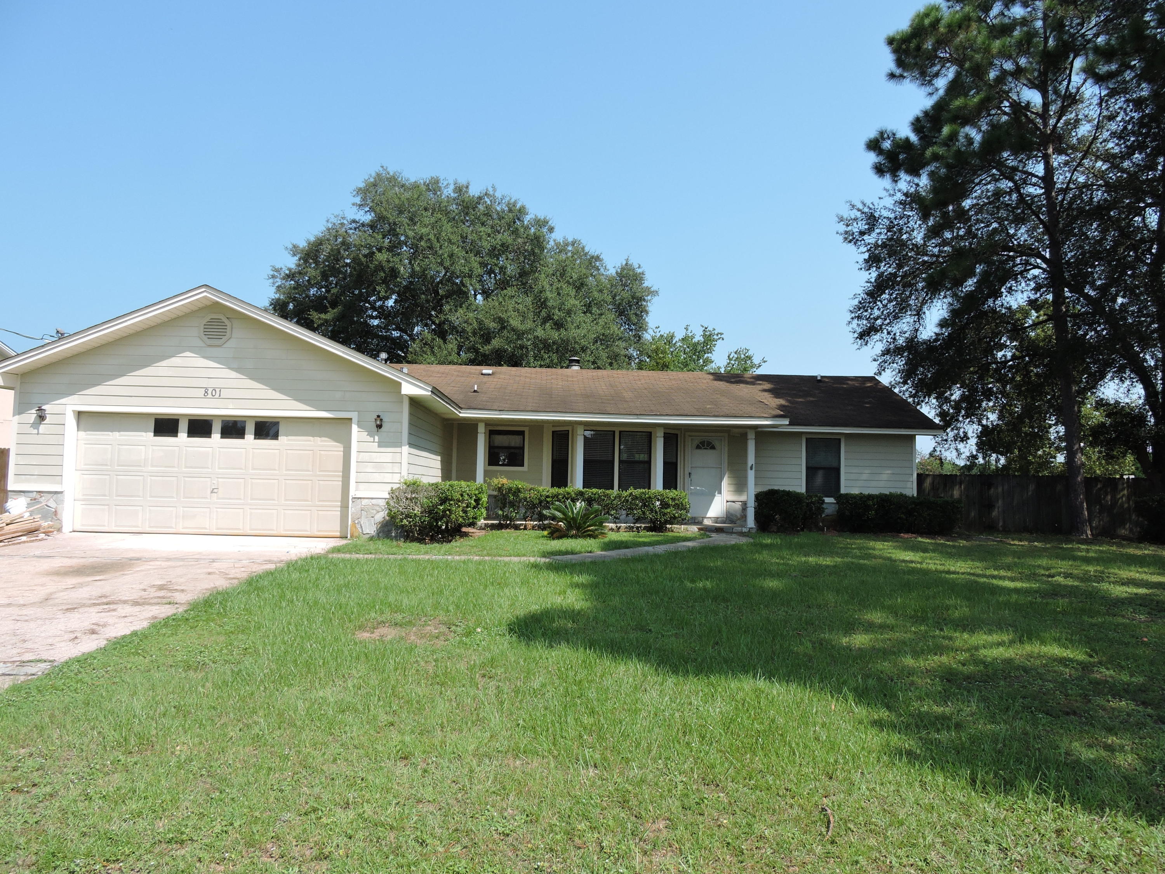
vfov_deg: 56.8
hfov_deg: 71.6
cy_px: 437
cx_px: 582
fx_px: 808
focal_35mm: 24
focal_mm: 4.3
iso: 100
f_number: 3.3
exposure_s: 1/800
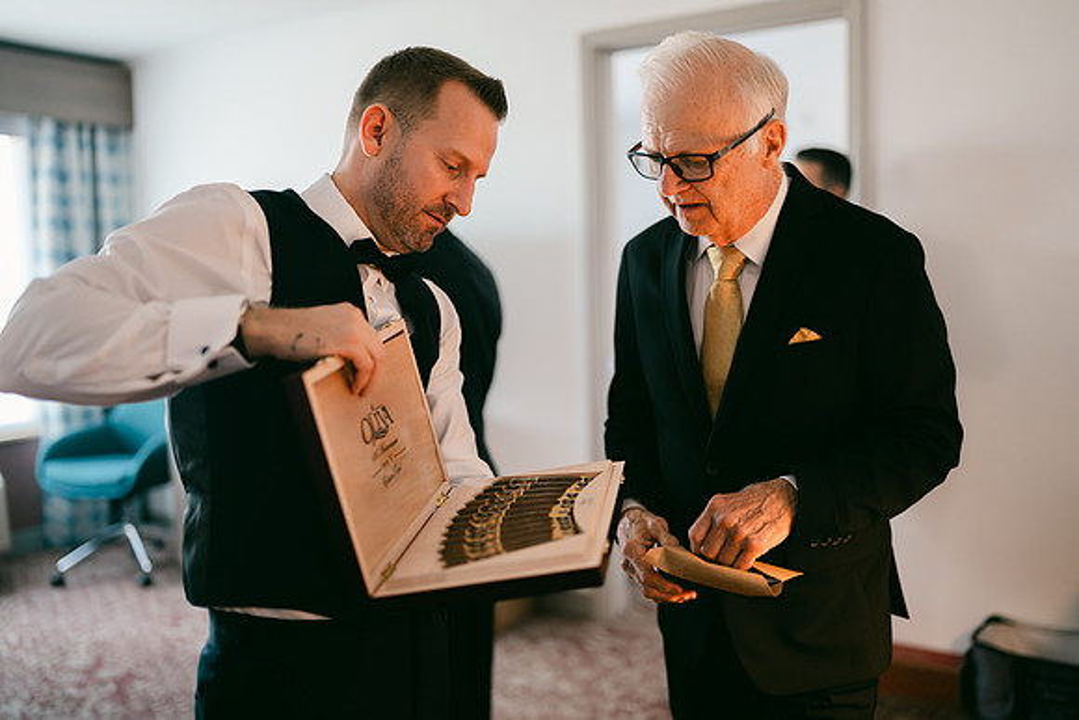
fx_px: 1049
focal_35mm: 35
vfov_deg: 37.9
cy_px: 360
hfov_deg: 54.4
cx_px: 540
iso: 400
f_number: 1.2
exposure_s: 1/125
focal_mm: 35
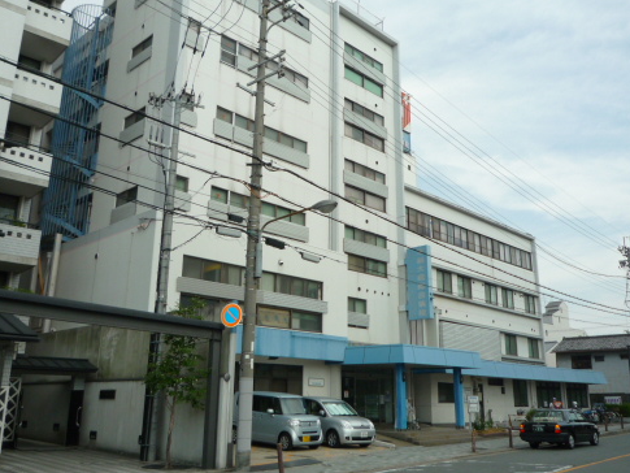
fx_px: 601
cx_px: 325
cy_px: 216
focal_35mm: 33
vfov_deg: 42.9
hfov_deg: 55.3
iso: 100
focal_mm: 4.4
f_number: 4
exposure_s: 1/800
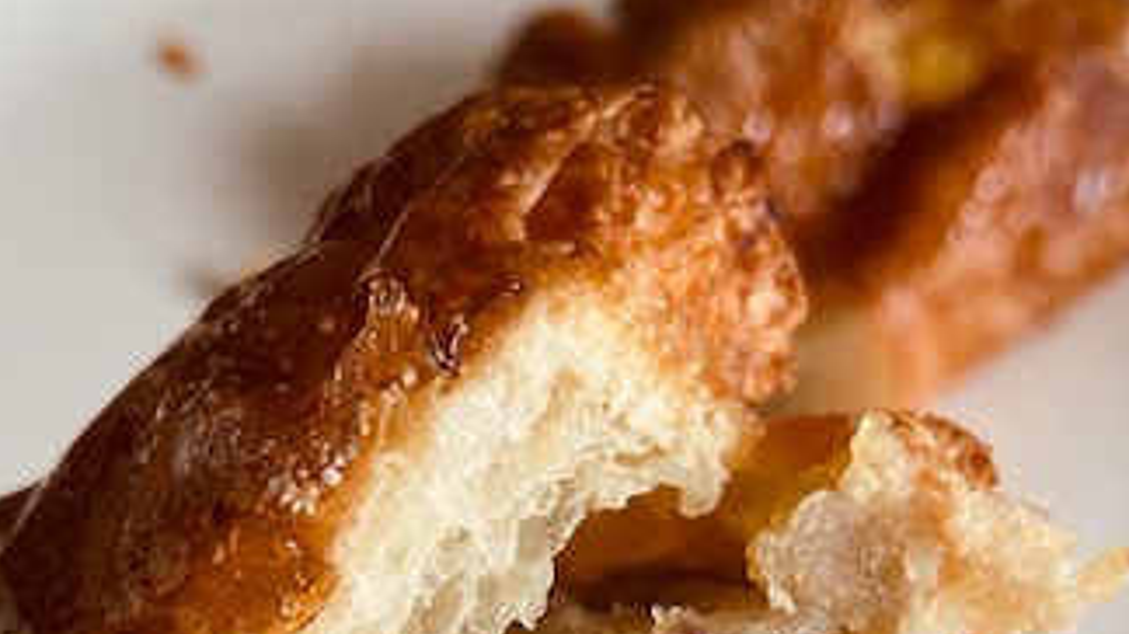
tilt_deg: -62.0
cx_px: 436
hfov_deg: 37.0
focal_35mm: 56
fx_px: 1676
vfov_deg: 19.3
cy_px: 881
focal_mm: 4.25
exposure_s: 1/55
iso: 320
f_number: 1.8
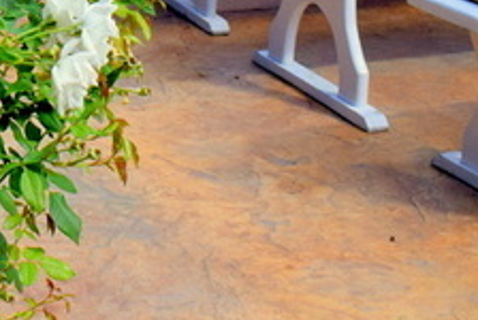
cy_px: -162
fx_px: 1423
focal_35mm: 107
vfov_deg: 12.2
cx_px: -111
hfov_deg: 18.0
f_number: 8
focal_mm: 20
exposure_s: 1/250
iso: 280
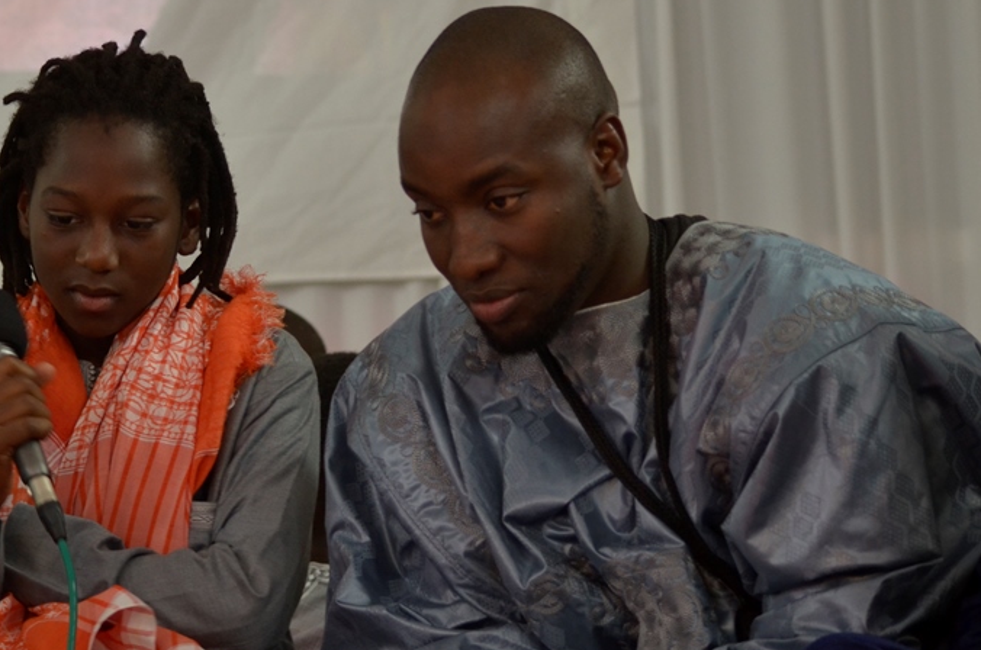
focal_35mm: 159
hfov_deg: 12.9
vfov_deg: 8.6
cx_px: 342
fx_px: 4325
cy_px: 255
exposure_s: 1/50
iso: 640
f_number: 4
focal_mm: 70
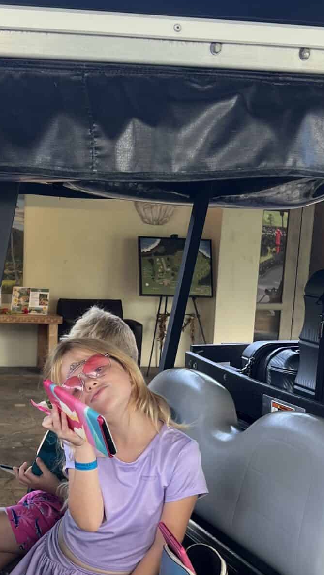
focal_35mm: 61
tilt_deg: -10.7
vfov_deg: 33.7
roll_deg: -1.9
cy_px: 426
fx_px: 931
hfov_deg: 19.6
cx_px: 81
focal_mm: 5.7
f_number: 1.5
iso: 50
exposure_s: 1/121
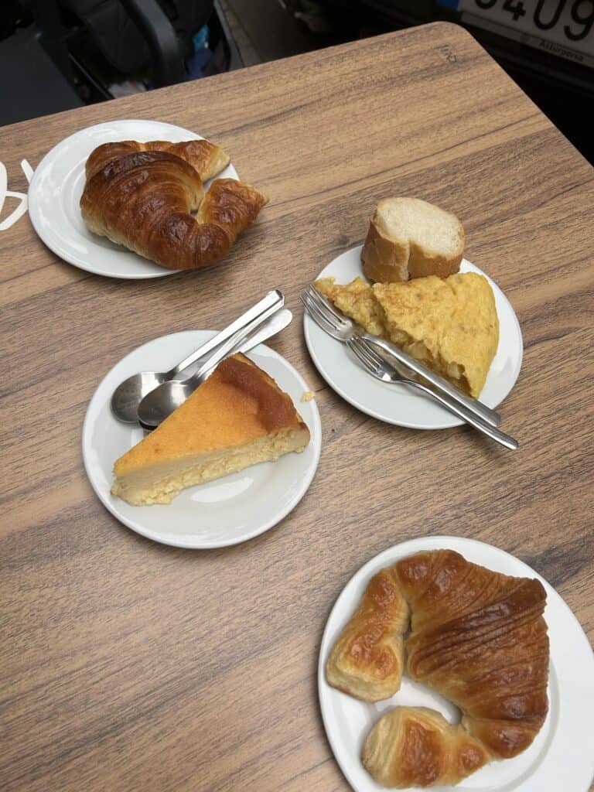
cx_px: 297
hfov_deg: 53.1
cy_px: 396
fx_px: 595
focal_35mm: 26
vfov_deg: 67.3
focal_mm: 5.7
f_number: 1.5
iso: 50
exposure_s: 1/502
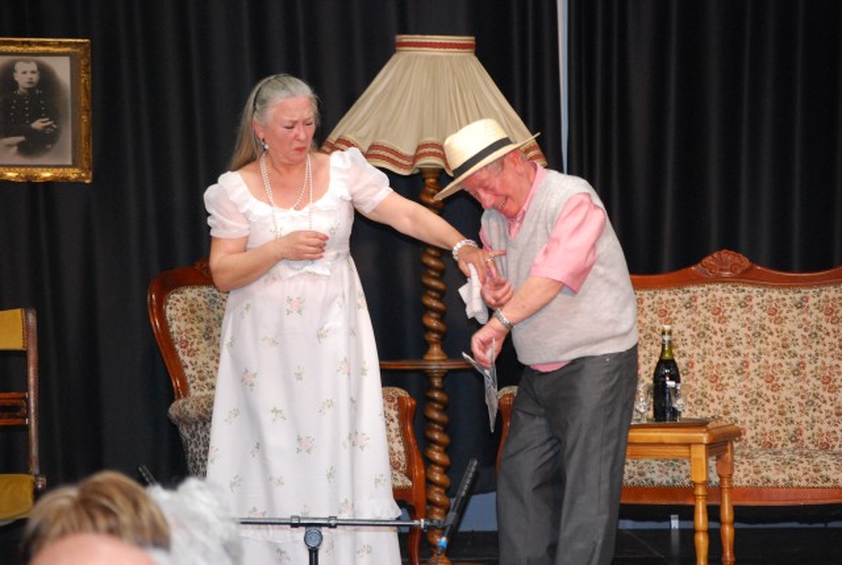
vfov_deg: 9.2
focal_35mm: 150
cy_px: 282
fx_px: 3514
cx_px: 421
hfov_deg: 13.7
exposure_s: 1/60
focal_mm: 100
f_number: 4.5
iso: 1100
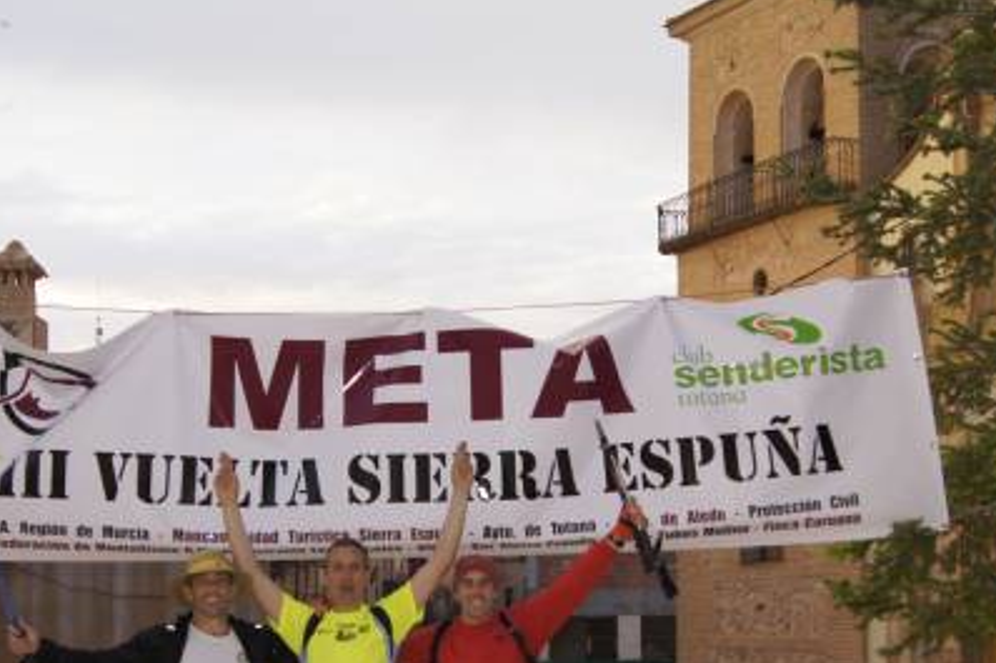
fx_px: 1770
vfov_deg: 21.0
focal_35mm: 64
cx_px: 455
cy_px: 522
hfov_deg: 31.4
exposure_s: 1/60
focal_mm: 20
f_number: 5
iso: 320
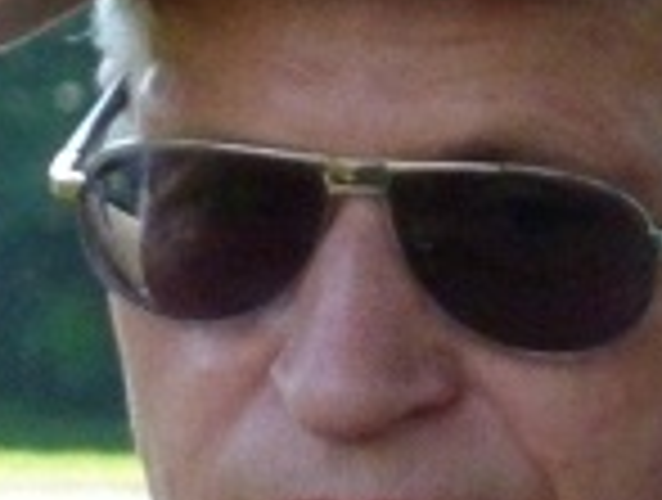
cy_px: 284
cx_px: 394
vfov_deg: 1.2
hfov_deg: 1.6
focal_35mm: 1265
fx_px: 24251
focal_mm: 49.2
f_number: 4.9
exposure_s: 1/500
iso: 640
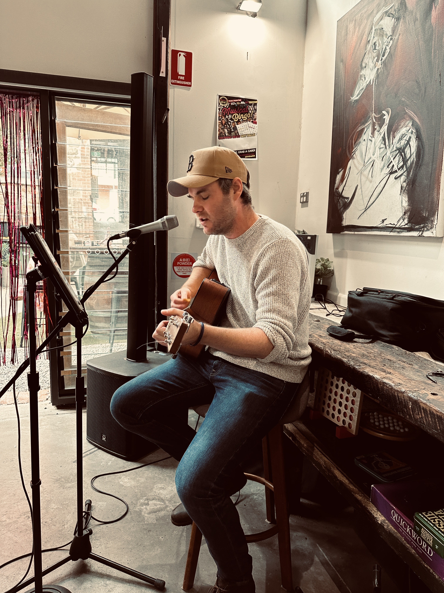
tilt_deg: -8.7
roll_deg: -1.6
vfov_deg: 71.6
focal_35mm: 24
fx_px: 410
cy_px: 296
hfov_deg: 56.8
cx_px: 222
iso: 160
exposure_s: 1/50
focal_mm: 6.86
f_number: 1.78
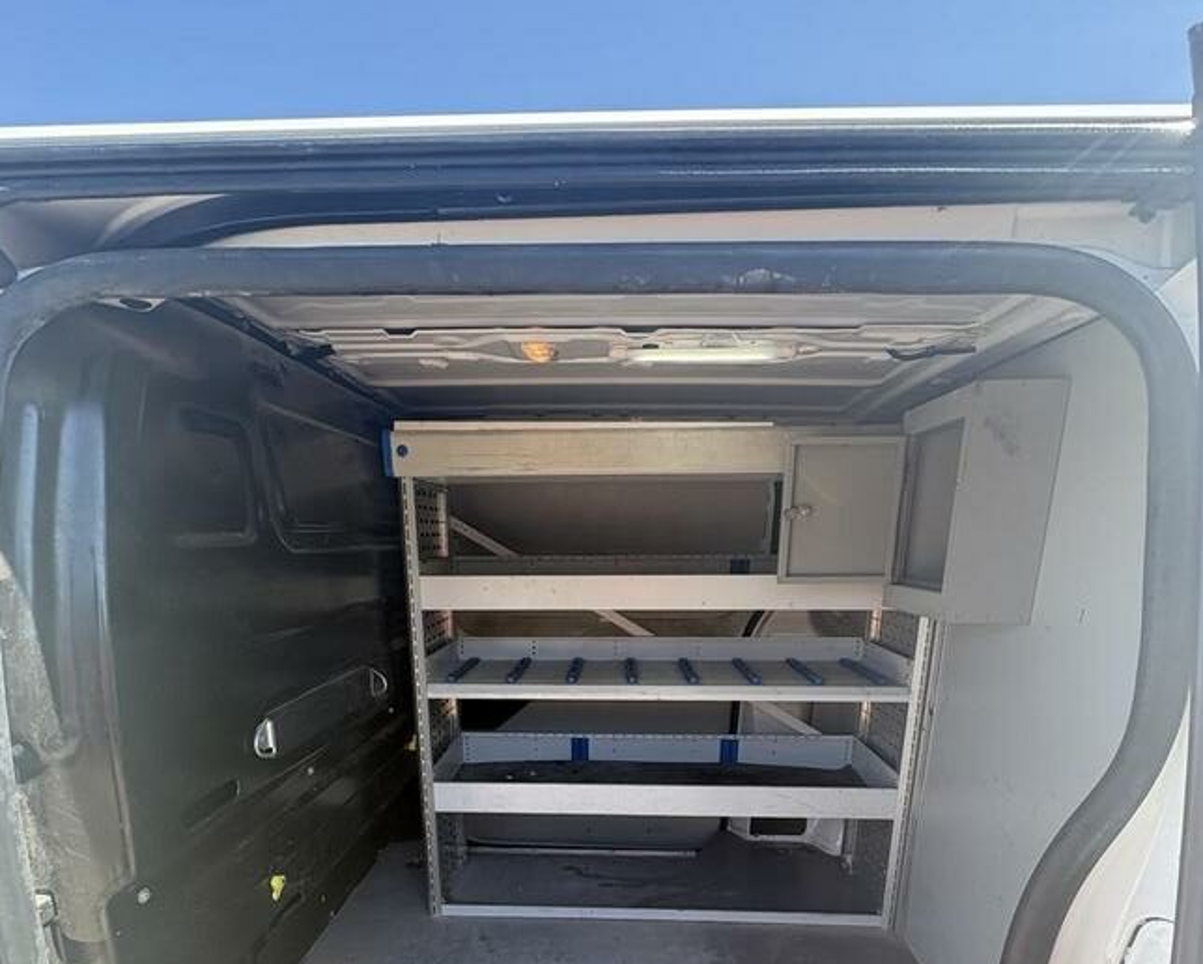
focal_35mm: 19
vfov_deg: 66.7
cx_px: 583
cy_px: 716
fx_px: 677
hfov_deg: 83.2
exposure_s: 1/197
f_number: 2.2
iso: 64
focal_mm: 2.22
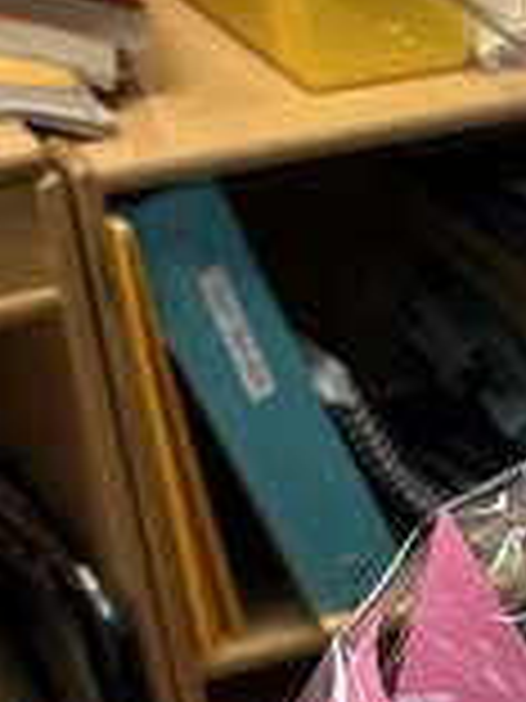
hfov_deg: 10.0
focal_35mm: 133
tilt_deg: -37.2
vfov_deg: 13.9
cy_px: 1058
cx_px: 1164
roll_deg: -3.7
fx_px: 2695
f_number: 1.5
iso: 100
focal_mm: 5.7
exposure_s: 1/120
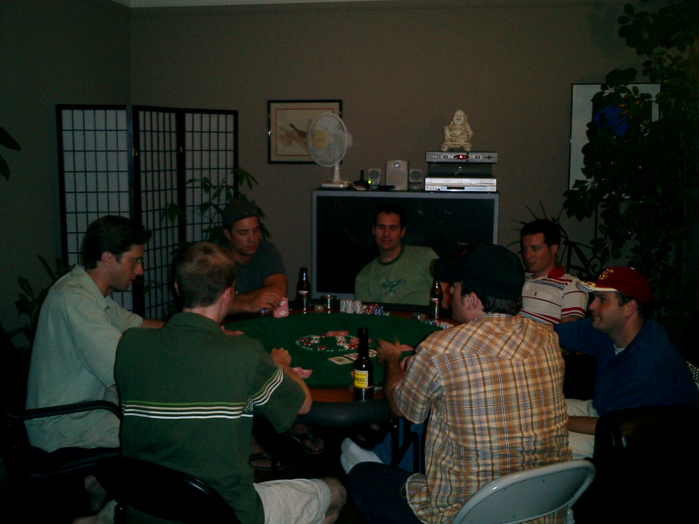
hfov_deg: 51.4
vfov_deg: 39.7
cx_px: 350
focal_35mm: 36
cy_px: 262
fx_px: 727
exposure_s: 1/30
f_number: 3.2
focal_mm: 7.5
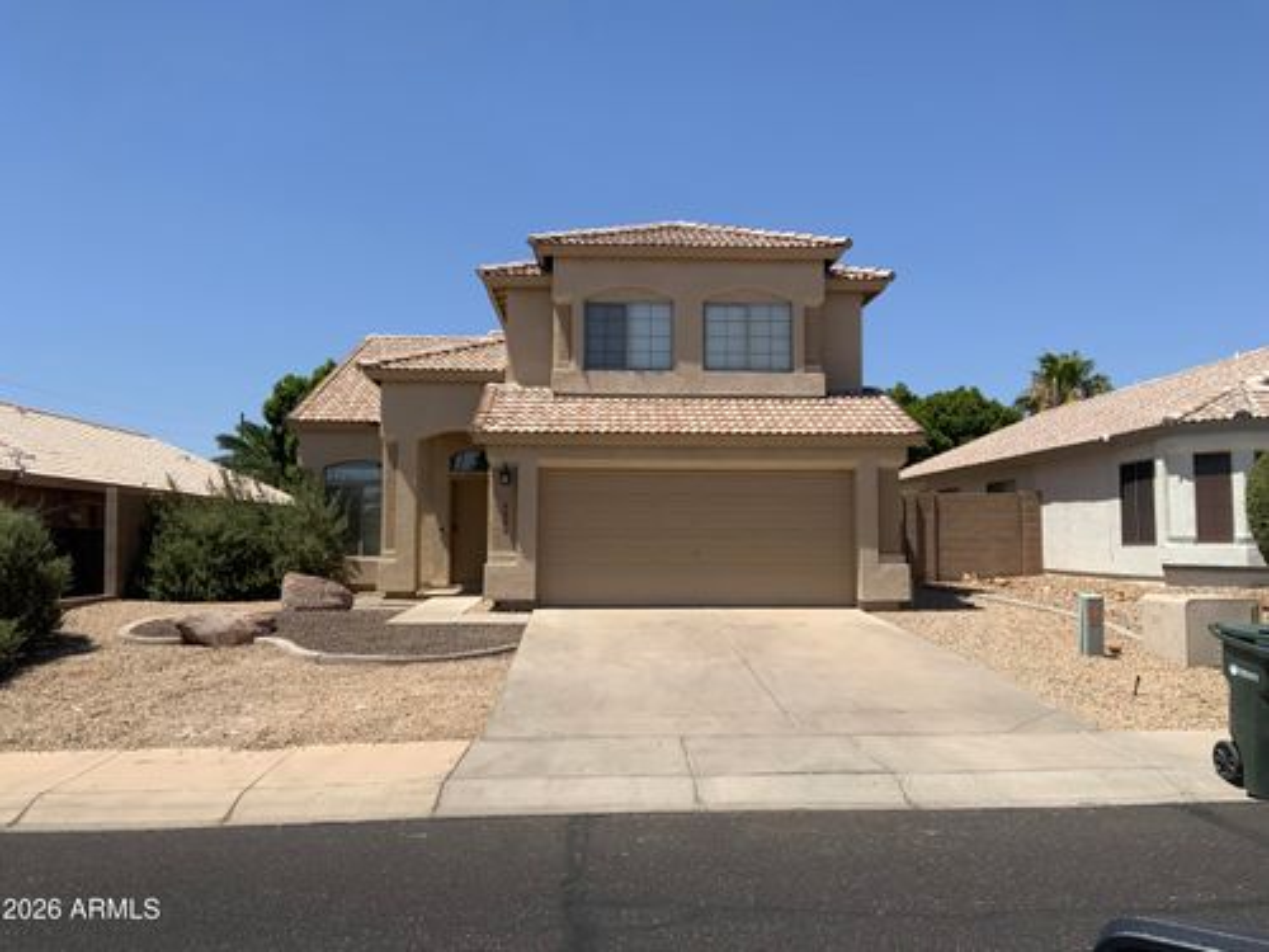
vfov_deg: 48.2
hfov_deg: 61.7
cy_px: 476
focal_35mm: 29
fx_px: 1063
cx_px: 634
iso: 16
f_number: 1.8
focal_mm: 3
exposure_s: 1/2667
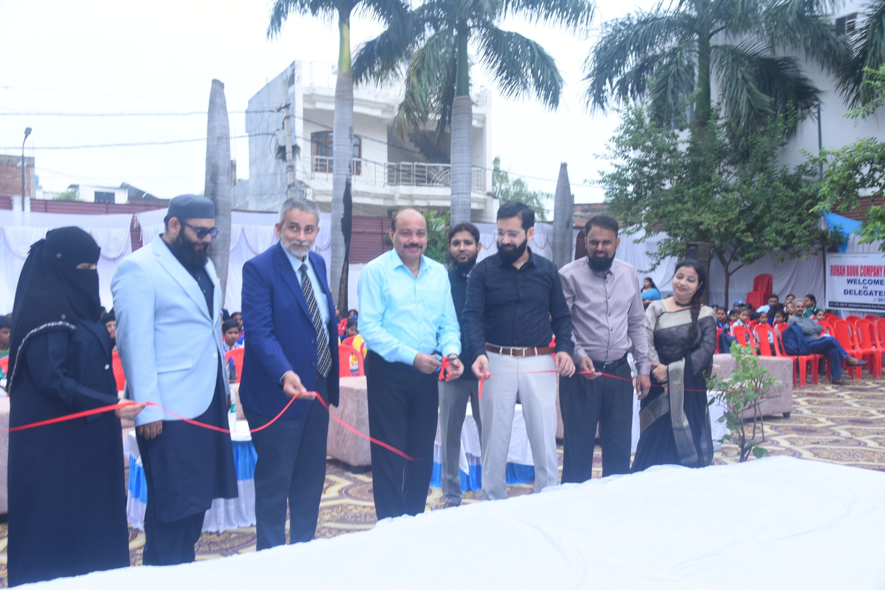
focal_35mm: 32
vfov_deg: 41.2
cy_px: 295
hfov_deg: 58.7
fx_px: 787
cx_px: 442
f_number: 6.3
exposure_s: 1/125
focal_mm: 32
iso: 400
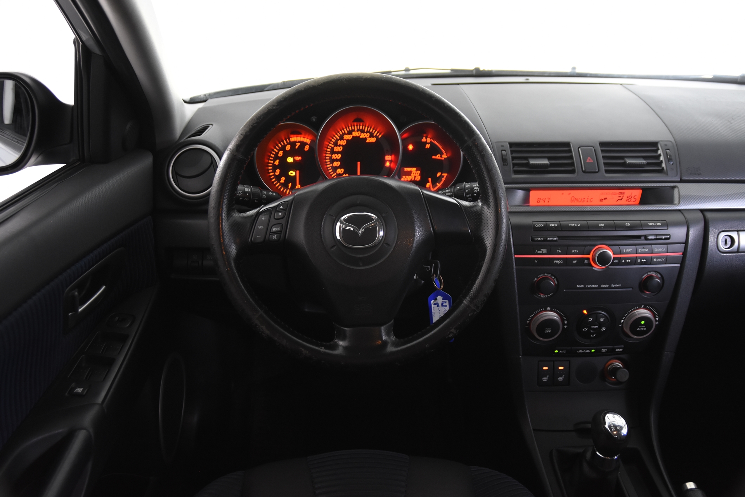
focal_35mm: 30
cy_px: 248
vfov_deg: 43.6
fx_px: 621
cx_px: 372
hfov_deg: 61.9
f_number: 3.5
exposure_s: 1/50
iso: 1600
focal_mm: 20
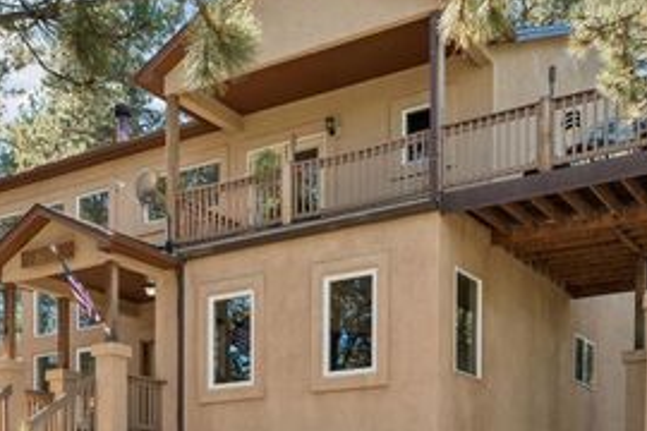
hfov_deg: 39.6
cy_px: 257
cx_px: 326
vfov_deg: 26.9
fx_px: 899
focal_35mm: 50
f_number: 9
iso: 400
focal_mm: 27
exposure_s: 1/200
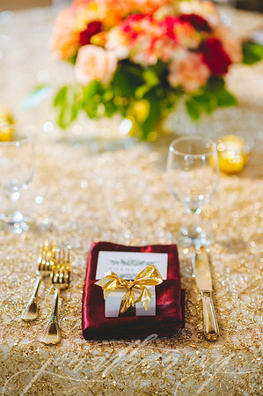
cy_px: 198
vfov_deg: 23.9
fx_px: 934
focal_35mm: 85
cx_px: 132
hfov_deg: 16.0
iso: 640
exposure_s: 1/160
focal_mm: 85
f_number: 2
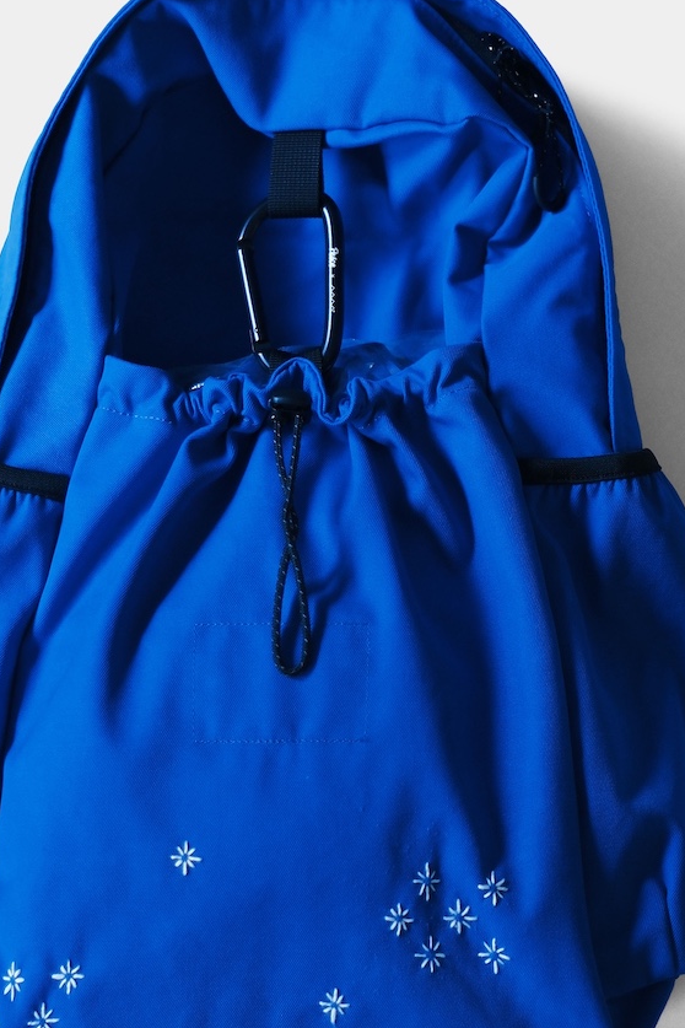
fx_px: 3253
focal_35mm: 114
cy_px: 575
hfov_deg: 12.0
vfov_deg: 17.9
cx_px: 293
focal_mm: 35
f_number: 1.4
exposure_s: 1/125
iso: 640
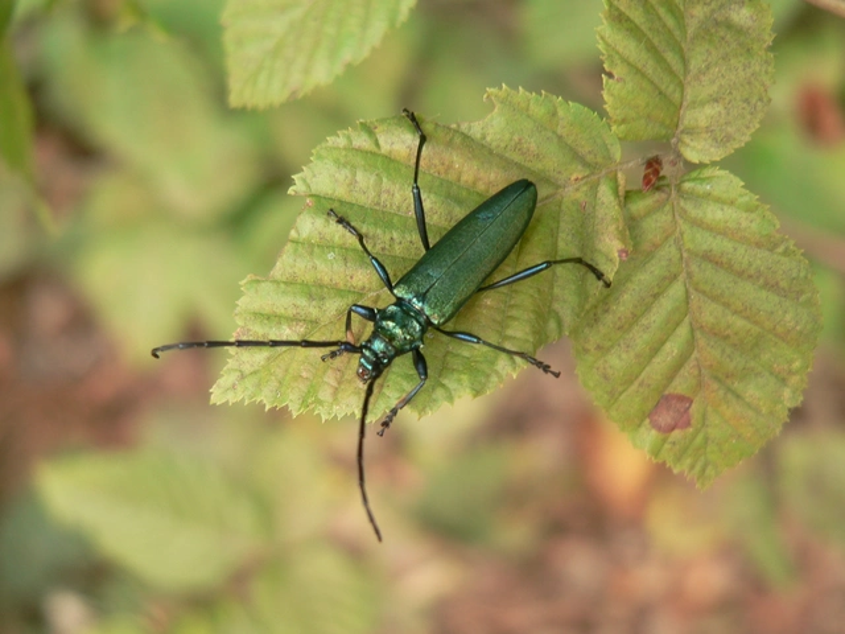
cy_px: 317
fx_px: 2148
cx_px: 422
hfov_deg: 22.3
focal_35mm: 88
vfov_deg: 16.8
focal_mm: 14.6
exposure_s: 1/20
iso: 100
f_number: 2.8
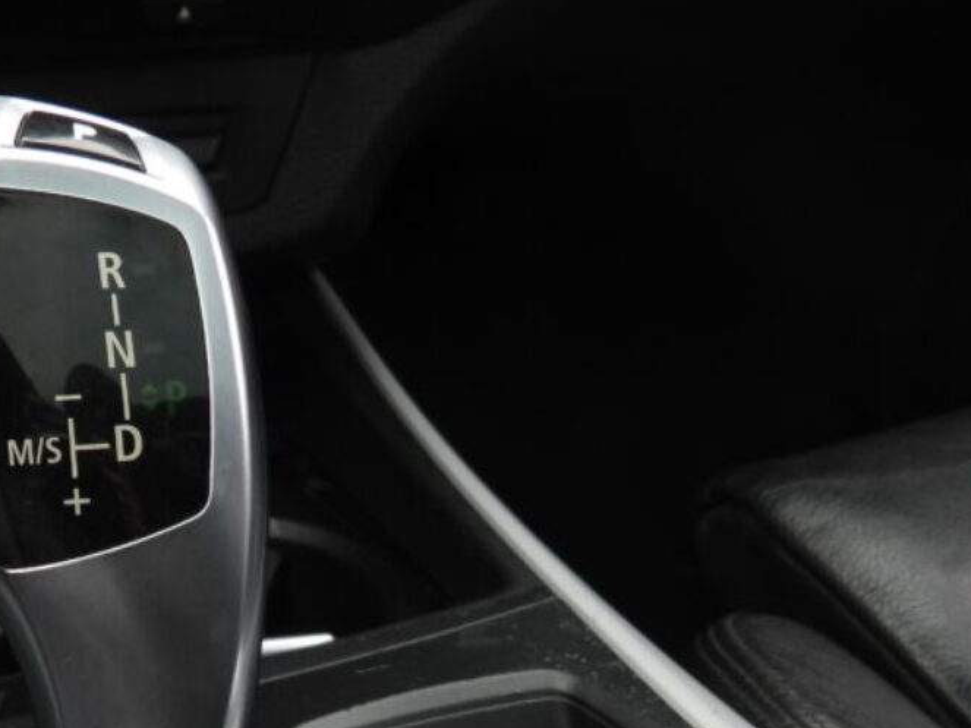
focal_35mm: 58
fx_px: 1627
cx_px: 360
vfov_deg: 23.6
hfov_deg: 33.1
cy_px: 806
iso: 100
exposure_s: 1/200
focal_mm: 4.3
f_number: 2.8
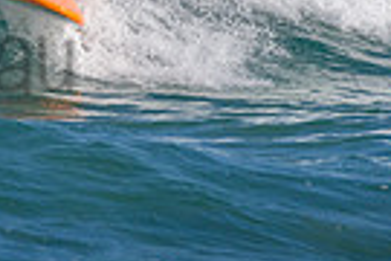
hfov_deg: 0.8
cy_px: -88
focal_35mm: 2639
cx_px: -132
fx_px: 28660
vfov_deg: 0.5
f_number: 5.6
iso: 180
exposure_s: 1/2000
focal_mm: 500
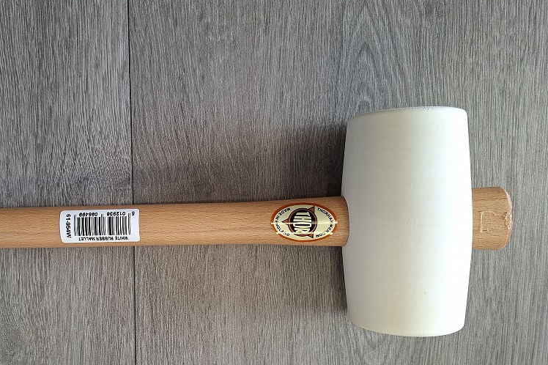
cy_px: 229
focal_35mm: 32
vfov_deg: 40.8
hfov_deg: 57.7
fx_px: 487
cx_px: 191
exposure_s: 1/100
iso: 200
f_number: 1.8
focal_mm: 5.54
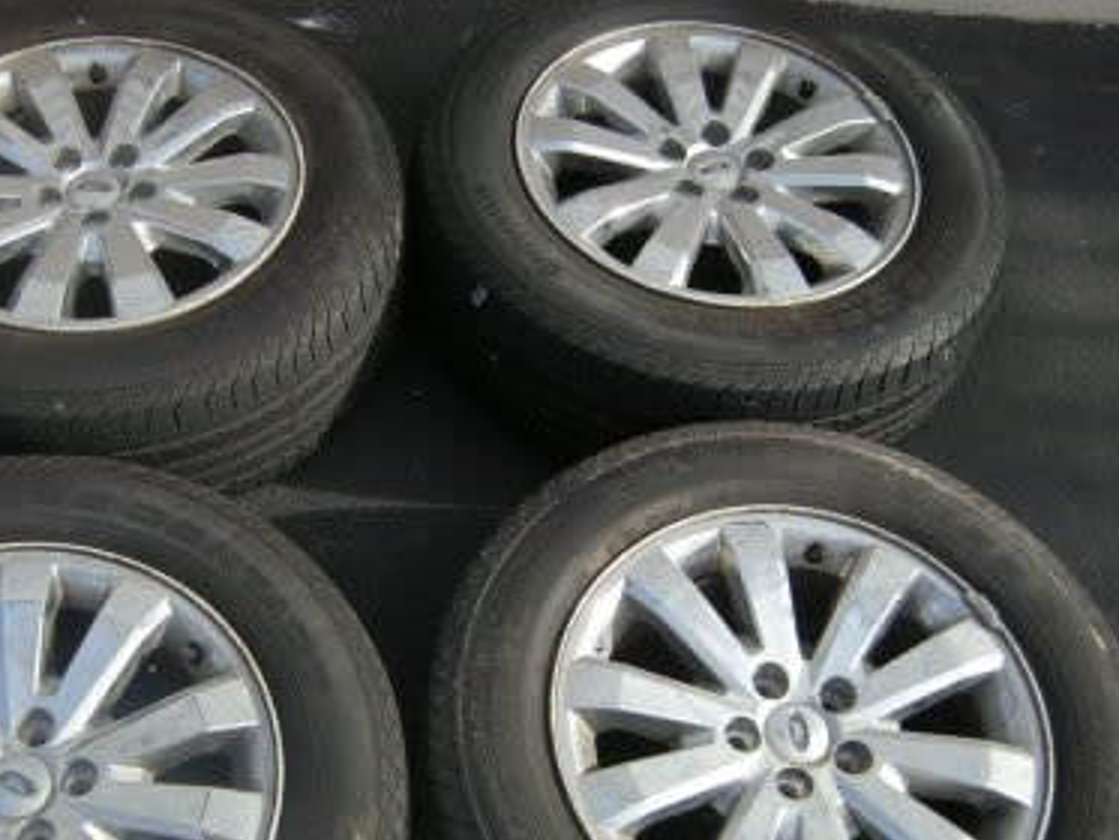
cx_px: 453
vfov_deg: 30.1
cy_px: 552
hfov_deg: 39.5
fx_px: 1552
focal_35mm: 48
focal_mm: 4.7
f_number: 2.8
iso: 64
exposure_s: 1/286
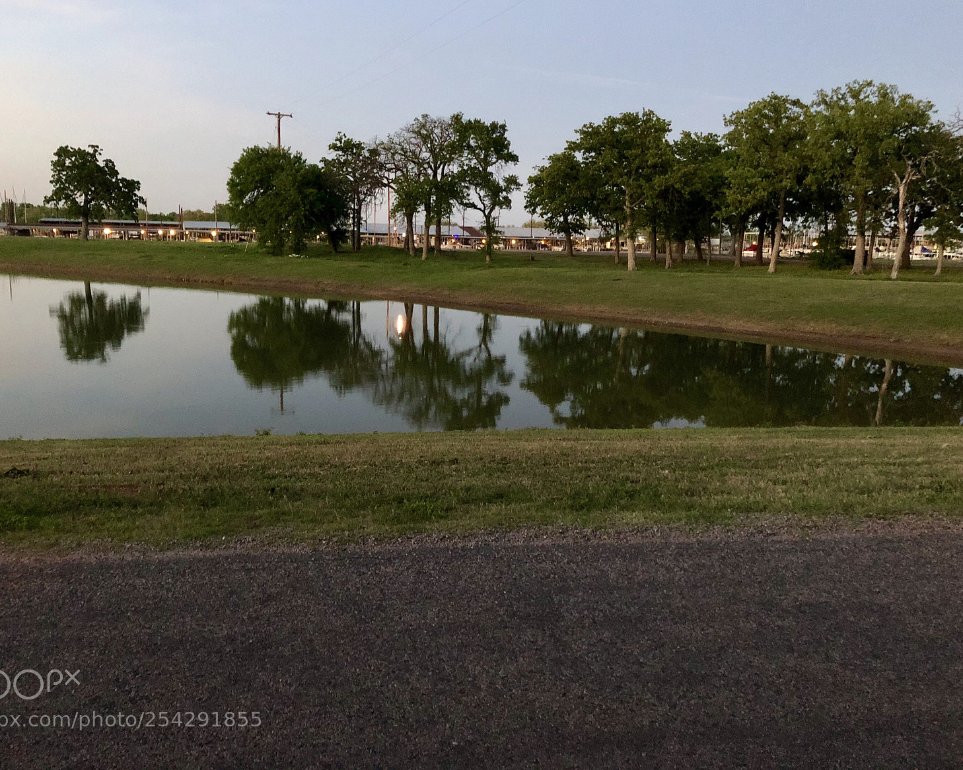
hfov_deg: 58.7
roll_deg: -1.2
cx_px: 445
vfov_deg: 48.5
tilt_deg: -9.7
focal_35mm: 30
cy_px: 375
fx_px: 855
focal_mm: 4
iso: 160
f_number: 1.8
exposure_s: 1/4
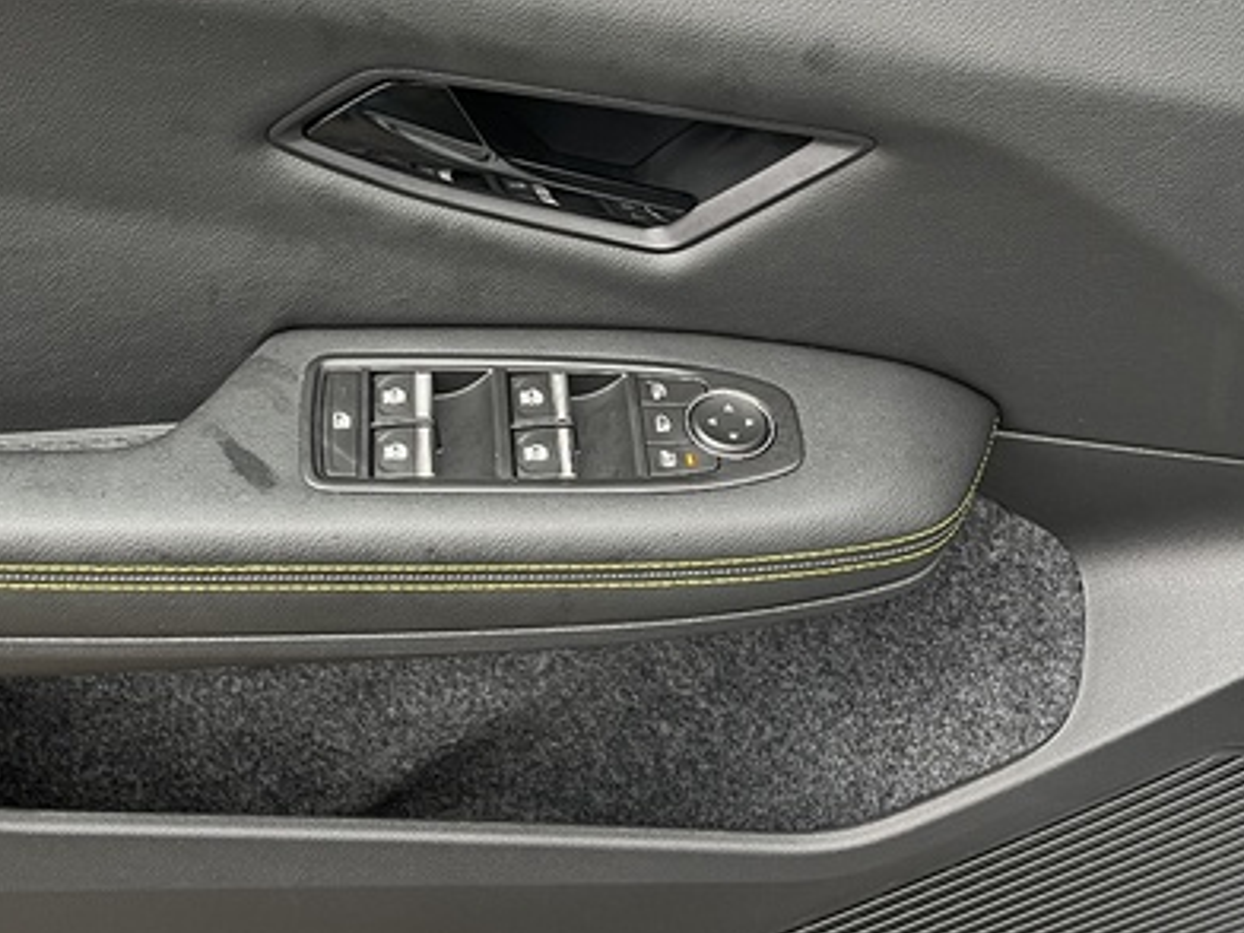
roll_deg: -0.4
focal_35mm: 53
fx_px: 1905
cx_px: 527
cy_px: 282
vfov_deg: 27.3
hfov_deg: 36.1
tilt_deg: -40.7
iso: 125
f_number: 1.6
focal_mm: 5.1
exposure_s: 1/77
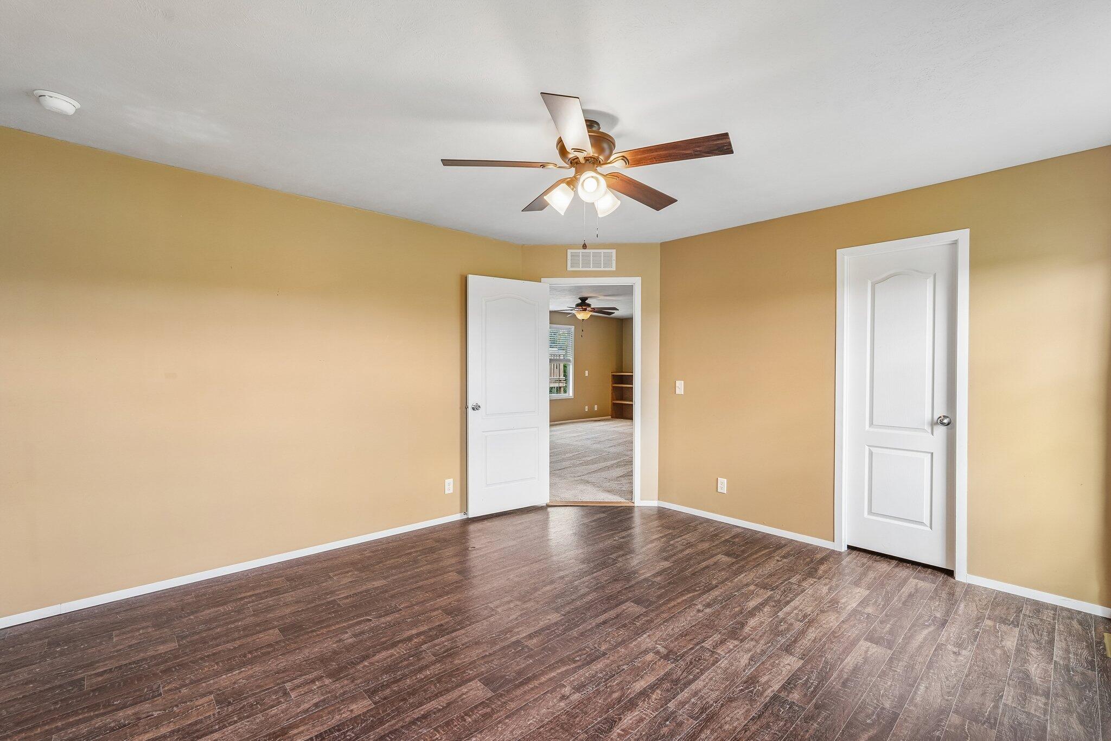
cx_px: 556
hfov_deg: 95.0
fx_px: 509
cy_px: 370
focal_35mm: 16
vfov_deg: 72.0
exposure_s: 1/30
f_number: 8
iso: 250
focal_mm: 16.5
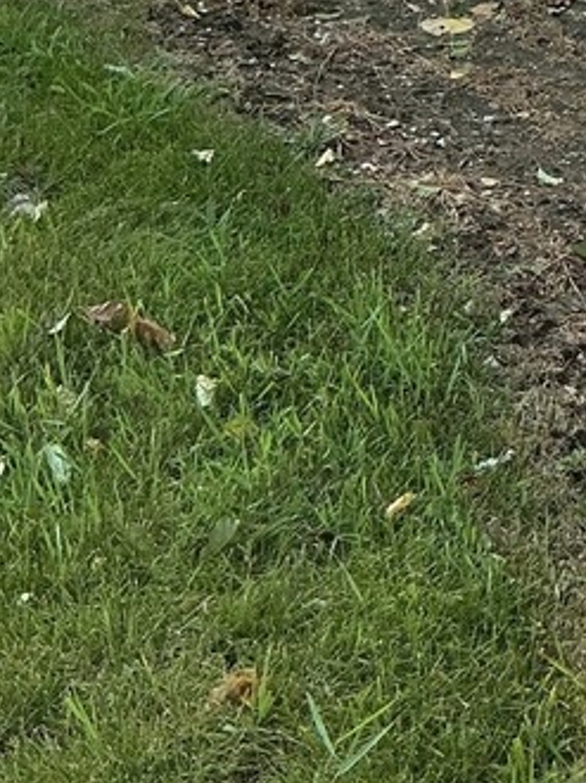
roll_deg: +0.2
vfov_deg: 19.4
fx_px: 2147
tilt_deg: -16.4
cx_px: 835
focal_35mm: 95
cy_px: -164
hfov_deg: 14.6
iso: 25
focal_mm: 3
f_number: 1.8
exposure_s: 1/650
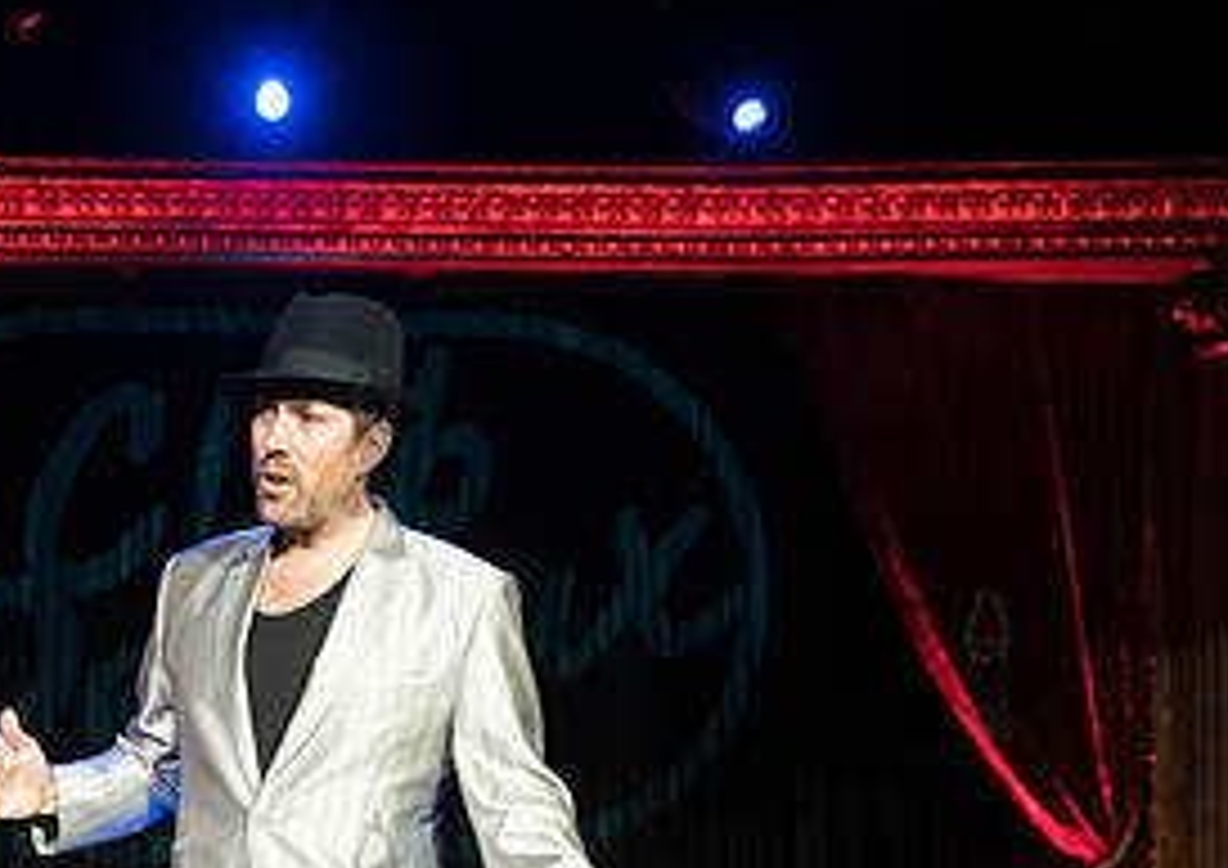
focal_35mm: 58
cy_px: 856
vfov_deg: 23.4
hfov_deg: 32.8
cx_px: 228
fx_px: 2016
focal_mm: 24
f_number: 2.8
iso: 4000
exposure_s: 1/200
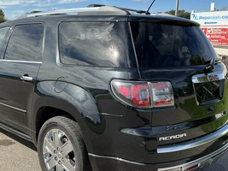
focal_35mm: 42
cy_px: 102
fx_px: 277
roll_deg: -1.6
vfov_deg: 34.2
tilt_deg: -13.5
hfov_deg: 44.6
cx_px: 94
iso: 25
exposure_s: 1/1279
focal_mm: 3
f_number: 1.8
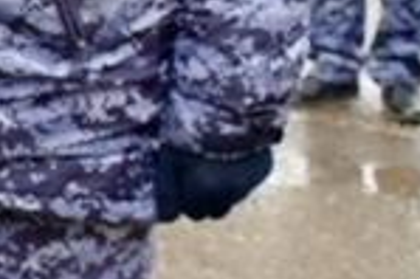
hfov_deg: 9.0
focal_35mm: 217
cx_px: -392
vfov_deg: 6.1
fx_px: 2529
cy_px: -389
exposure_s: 1/80
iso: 320
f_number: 3.5
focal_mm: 15.51
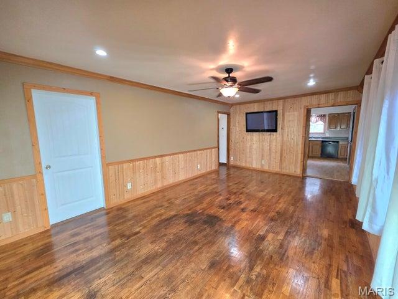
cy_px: 150
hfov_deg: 106.2
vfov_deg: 89.9
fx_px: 149
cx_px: 199
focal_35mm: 13
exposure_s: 1/120
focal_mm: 2.2
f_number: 1.9
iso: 250
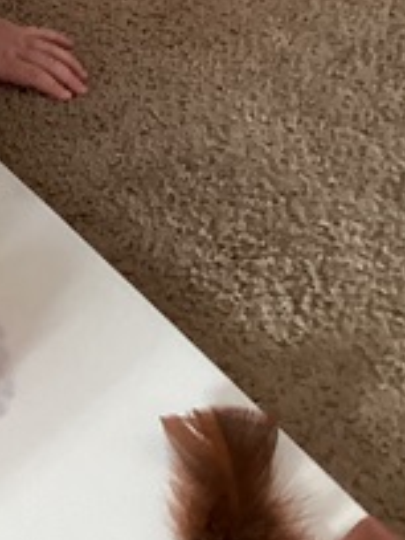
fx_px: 1576
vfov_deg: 18.6
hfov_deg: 13.6
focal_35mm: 101
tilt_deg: -27.5
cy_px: -85
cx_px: -249
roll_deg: -0.3
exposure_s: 1/60
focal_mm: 3.3
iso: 200
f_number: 2.4
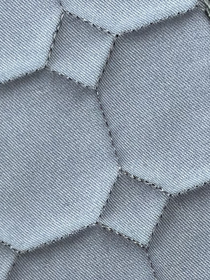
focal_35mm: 169
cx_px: 188
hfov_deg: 8.8
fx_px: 1367
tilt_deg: -70.3
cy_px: 226
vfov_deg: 11.6
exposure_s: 1/60
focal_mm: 6.86
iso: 160
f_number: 1.78
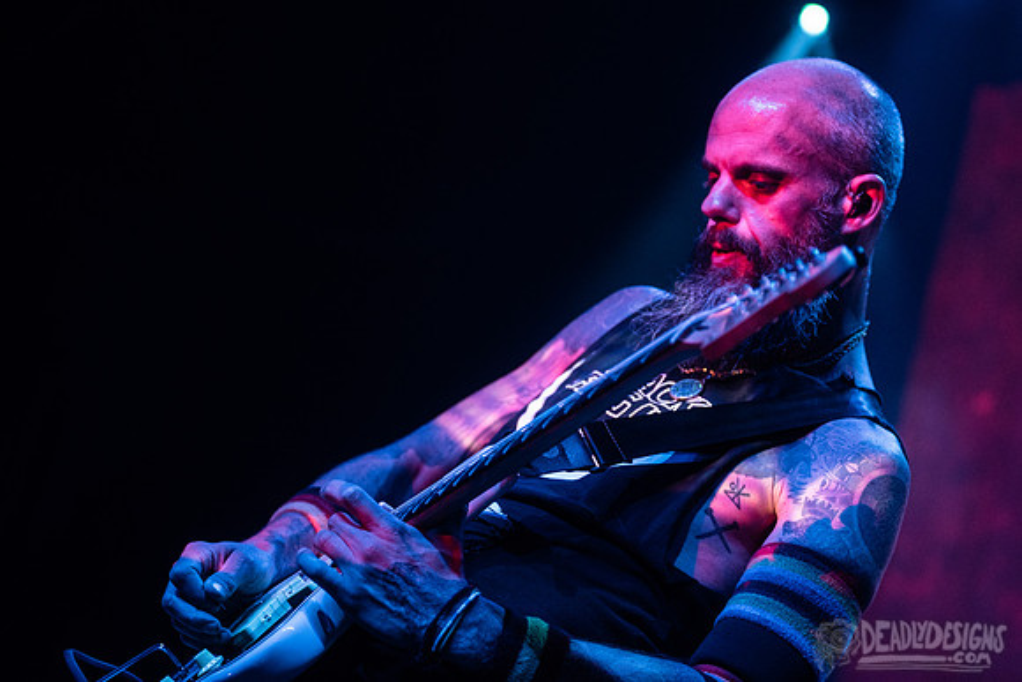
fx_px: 2524
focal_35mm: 89
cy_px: 303
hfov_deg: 22.9
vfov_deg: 15.4
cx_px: 528
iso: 3200
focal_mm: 80
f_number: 3.2
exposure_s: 1/320
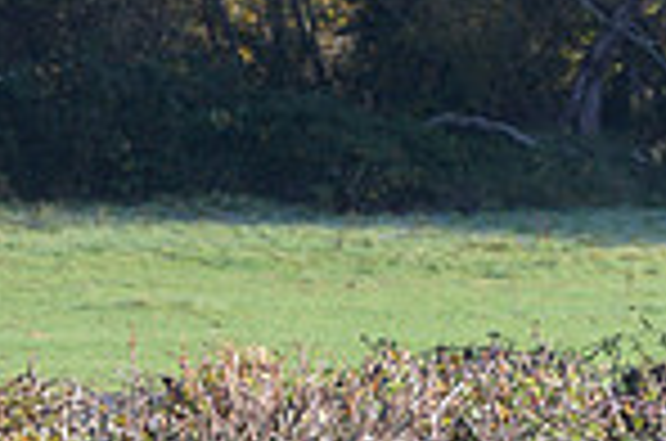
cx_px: 1179
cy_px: 140
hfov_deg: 5.1
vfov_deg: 3.4
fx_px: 7384
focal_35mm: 400
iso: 1000
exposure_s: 1/1250
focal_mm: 102
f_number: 5
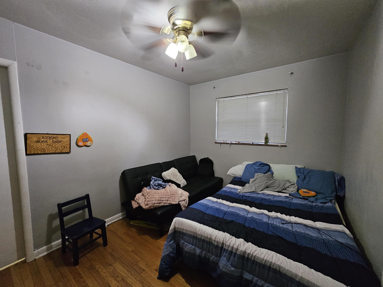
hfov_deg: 106.2
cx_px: 192
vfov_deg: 89.9
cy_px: 144
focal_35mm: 13
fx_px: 144
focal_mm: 2.2
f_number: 2.2
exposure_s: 1/24
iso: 1000
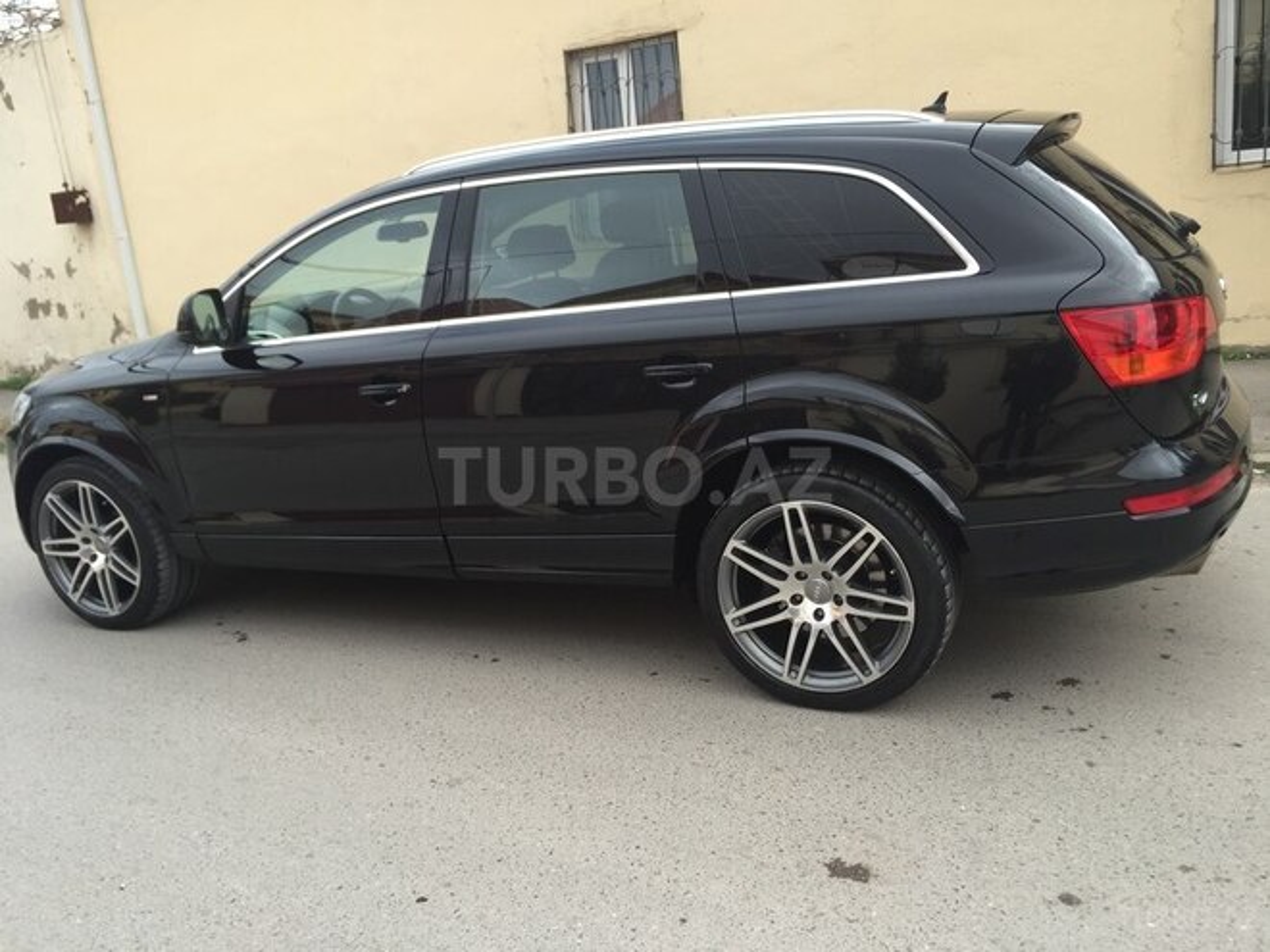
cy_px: 476
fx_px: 1064
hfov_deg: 61.7
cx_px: 635
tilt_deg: -12.0
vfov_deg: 48.2
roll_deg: +5.4
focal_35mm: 29
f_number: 2.2
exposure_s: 1/267
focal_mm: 4.15
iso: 32
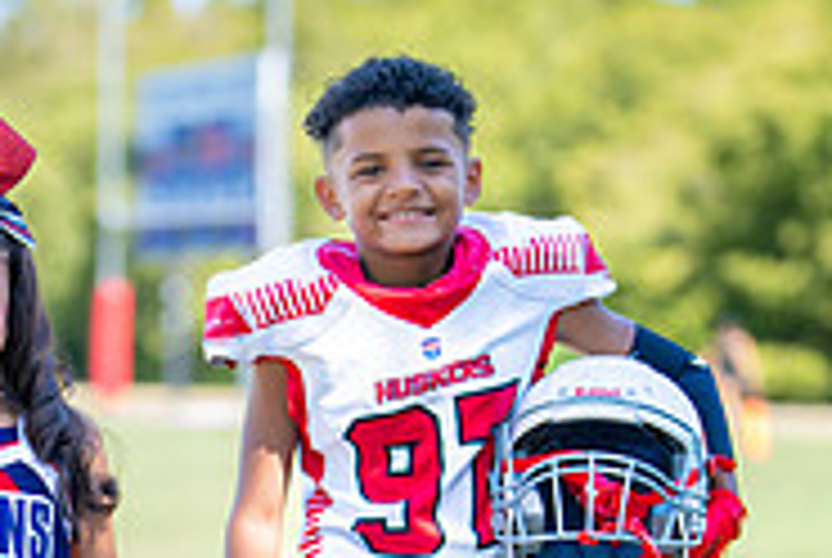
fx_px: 4028
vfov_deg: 7.8
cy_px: 690
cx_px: 279
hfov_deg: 11.8
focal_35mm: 174
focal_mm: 50
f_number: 1.2
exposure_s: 1/1250
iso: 100
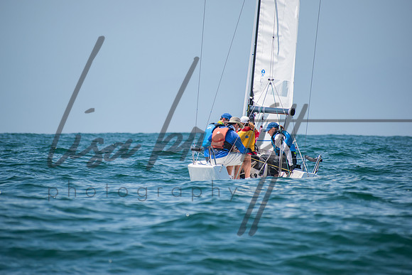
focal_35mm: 375
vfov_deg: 3.7
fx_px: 4292
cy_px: 138
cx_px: 206
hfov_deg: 5.5
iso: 200
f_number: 6.3
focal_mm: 250
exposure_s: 1/800
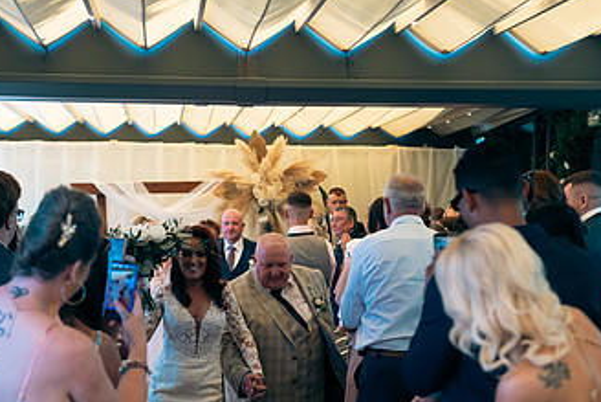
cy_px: 333
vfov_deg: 12.9
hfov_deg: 19.3
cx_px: 269
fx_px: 1770
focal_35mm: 106
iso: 250
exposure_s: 1/250
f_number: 3.5
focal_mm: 60
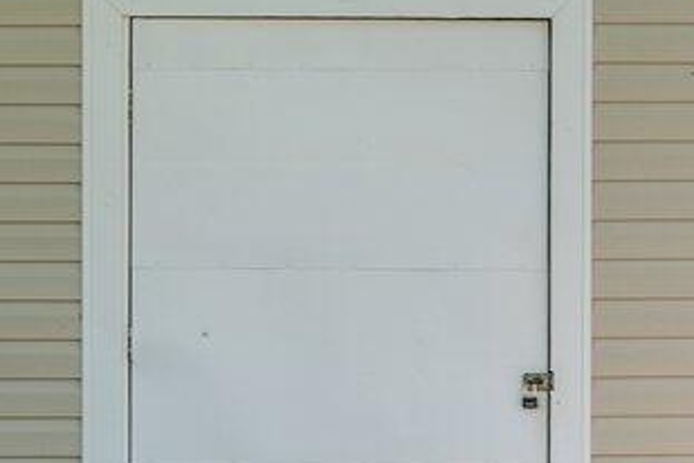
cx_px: 357
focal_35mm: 192
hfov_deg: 10.7
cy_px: 249
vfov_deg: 7.2
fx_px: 3701
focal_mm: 29
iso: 320
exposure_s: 1/25
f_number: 8
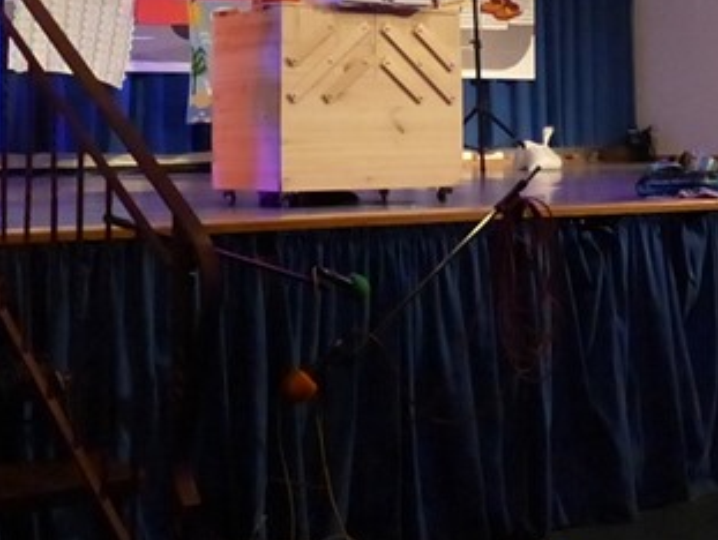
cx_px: 337
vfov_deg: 20.8
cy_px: 29
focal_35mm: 69
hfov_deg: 28.1
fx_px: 1433
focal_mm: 6.3
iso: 1600
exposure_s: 1/250
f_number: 4
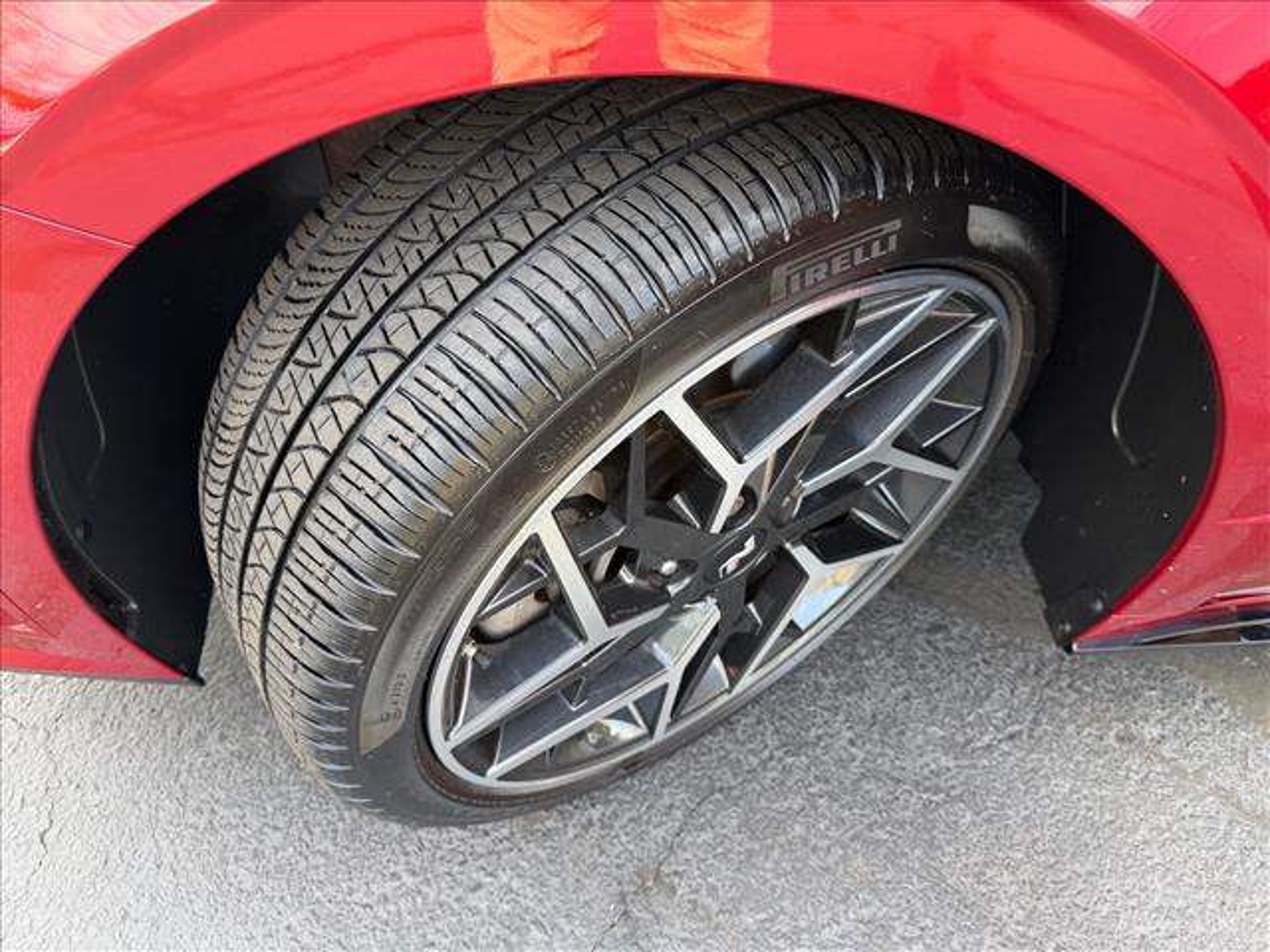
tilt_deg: -47.6
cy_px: 476
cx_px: 635
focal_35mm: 24
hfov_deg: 71.6
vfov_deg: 56.8
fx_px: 881
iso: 100
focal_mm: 6.76
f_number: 1.78
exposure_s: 1/121
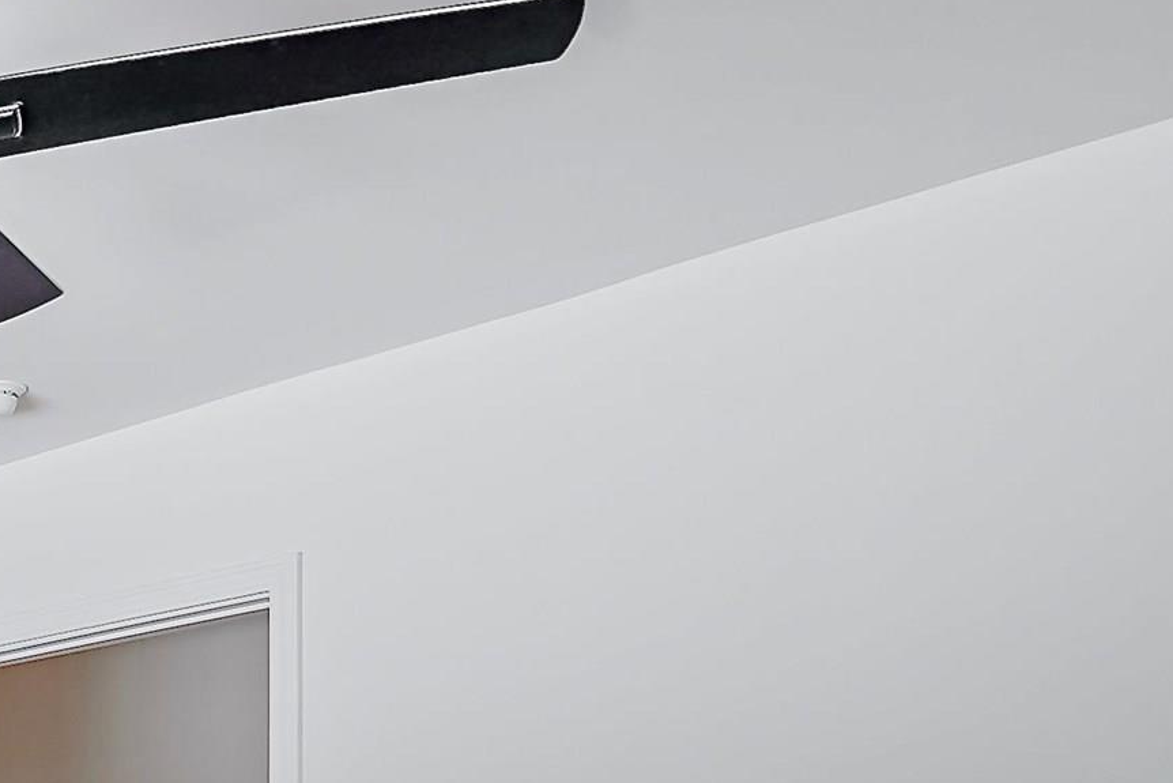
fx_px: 1857
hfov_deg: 22.4
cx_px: -889
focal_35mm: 57
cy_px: 1051
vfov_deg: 21.3
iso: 200
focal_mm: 11
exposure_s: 1/5
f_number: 9
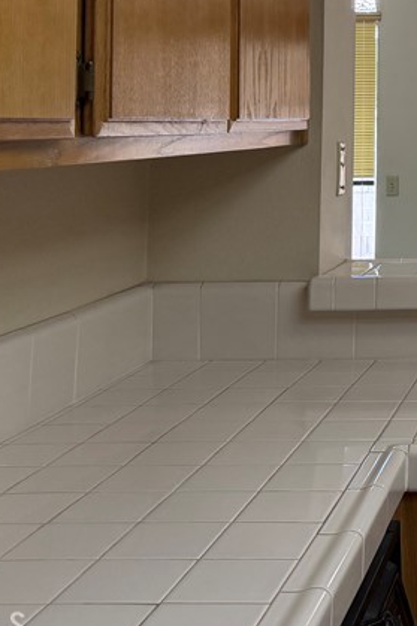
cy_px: 73
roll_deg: +0.1
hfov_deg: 19.7
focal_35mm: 61
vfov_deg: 31.5
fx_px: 1061
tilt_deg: +3.0
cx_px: 601
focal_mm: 6.76
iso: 200
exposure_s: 1/120
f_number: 1.78
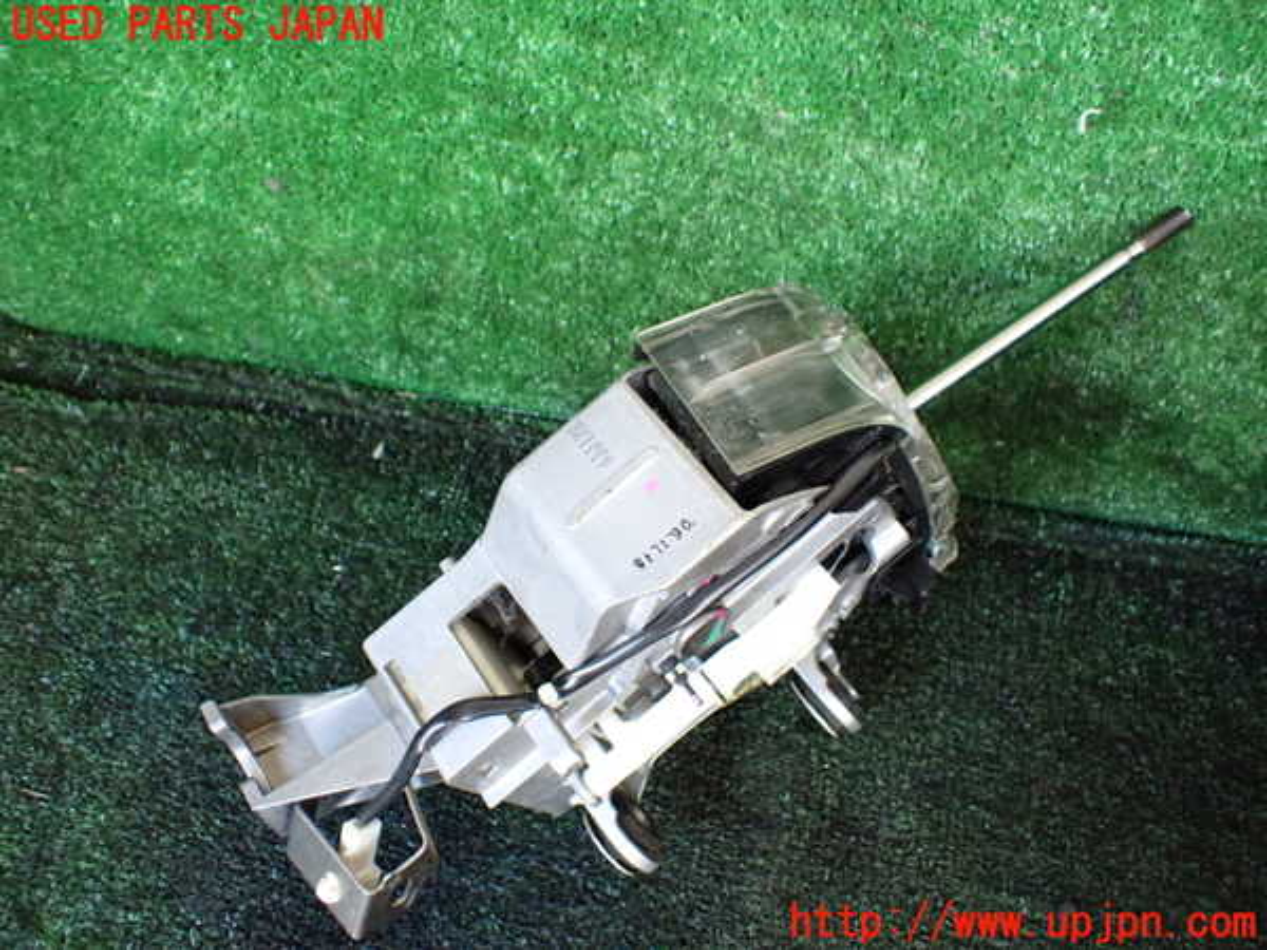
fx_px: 1098
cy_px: 475
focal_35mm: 30
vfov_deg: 46.8
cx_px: 634
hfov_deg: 60.0
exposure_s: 1/125
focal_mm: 5.4
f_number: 2.3
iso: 800
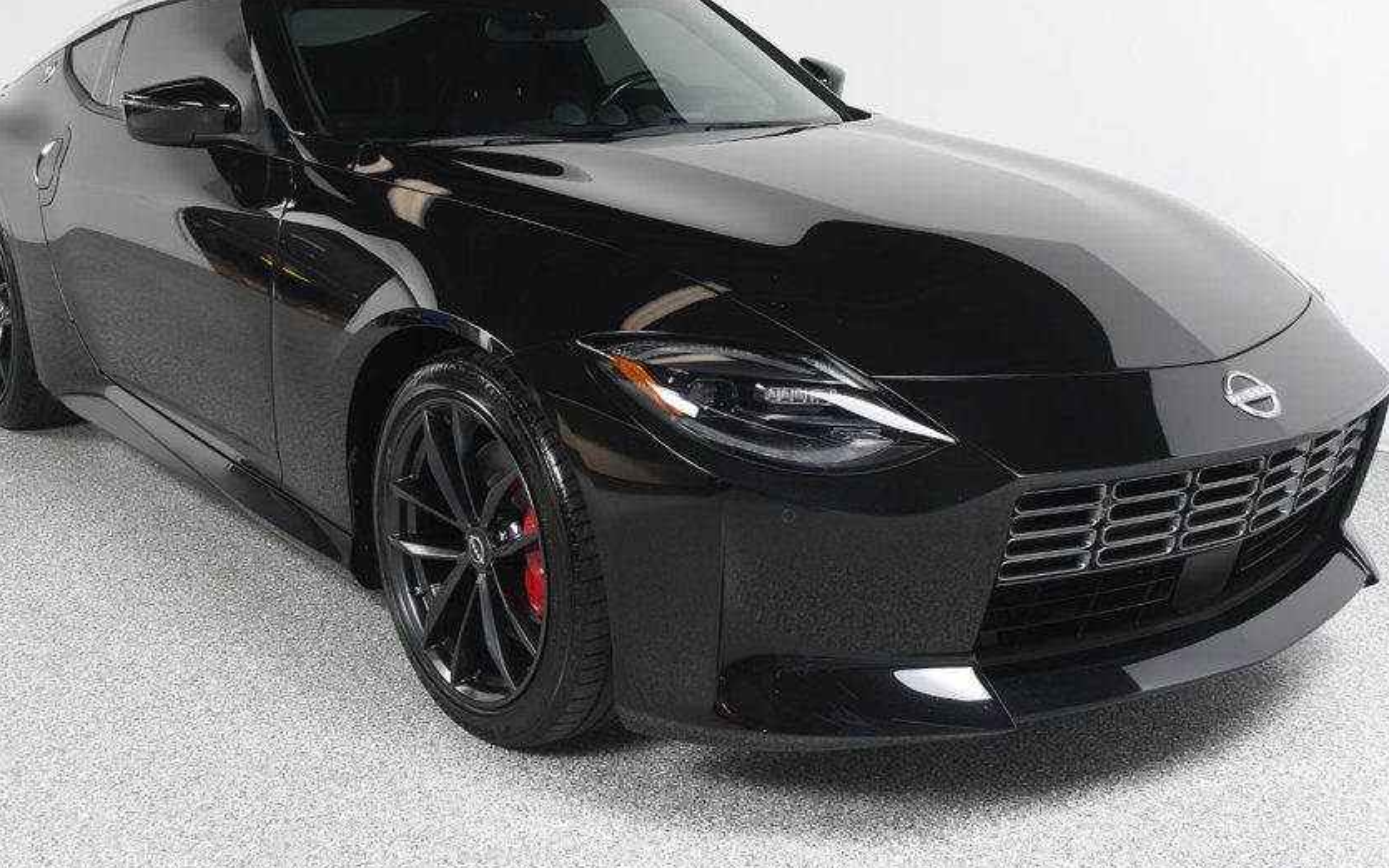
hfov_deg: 44.3
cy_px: 338
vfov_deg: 28.5
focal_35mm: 45
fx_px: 1704
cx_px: 662
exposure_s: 1/160
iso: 100
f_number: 6.3
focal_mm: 24
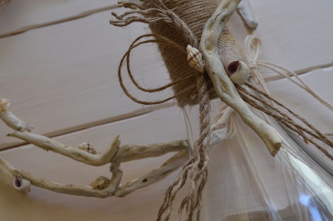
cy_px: 80
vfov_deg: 18.4
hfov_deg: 27.2
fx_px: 684
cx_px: 110
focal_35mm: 74
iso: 400
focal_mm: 30
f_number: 4.5
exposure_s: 1/80
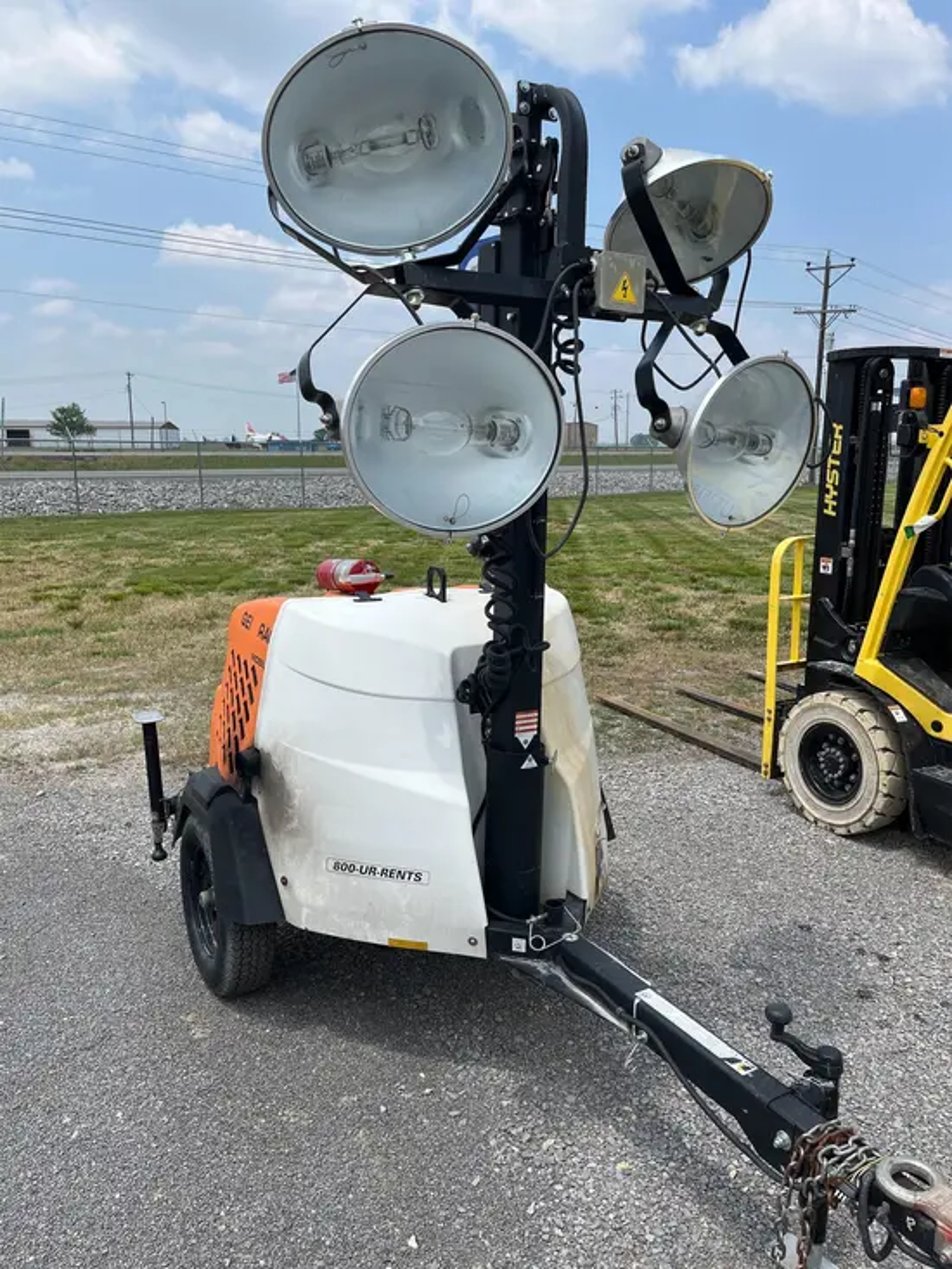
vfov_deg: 67.3
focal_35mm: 26
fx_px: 953
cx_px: 476
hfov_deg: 53.1
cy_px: 634
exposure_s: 1/3876
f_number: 1.6
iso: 50
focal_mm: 5.1
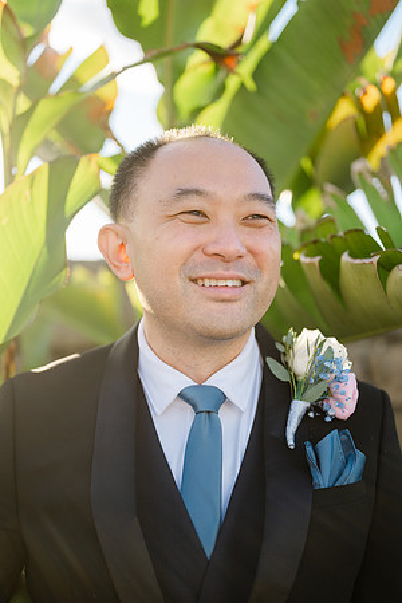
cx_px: 201
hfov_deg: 27.0
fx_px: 837
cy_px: 302
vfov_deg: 39.6
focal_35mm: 50
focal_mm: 50
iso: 64
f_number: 1.8
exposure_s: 1/640
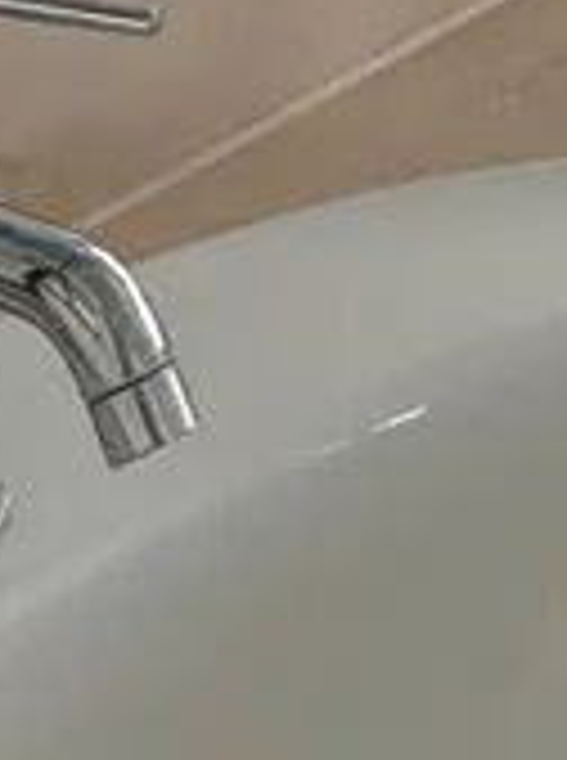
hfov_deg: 7.9
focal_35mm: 170
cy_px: -1250
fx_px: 3727
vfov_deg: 9.8
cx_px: 1440
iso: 50
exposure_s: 1/169
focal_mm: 3
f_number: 1.8
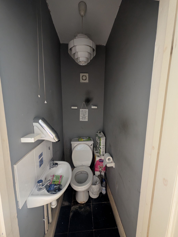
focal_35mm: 12
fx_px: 82
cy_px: 118
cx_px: 89
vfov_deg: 110.5
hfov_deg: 94.6
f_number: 1.95
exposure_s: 1/23.8
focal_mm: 2.23
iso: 869
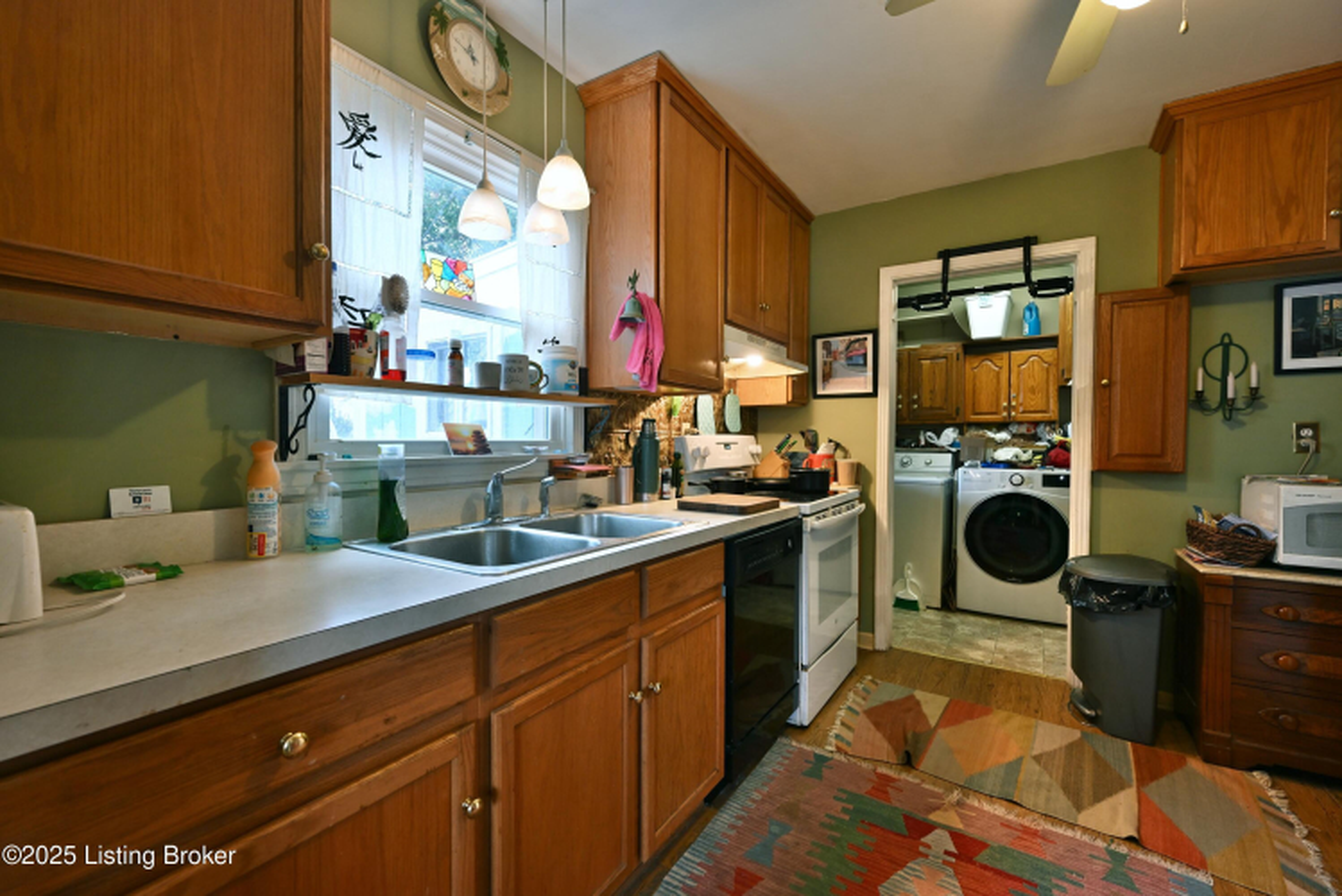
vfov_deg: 75.5
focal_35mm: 16
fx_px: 578
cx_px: 671
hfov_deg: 98.5
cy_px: 448
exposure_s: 1/13
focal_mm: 15.5
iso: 450
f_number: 5.6
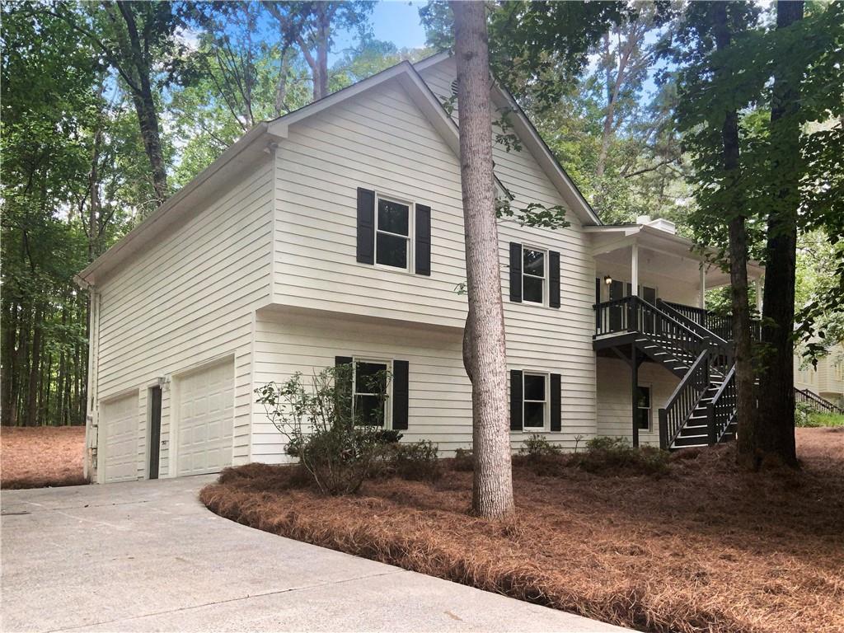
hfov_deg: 61.7
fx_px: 707
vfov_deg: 48.2
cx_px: 422
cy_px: 316
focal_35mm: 29
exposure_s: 1/122
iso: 64
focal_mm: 3
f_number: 1.8
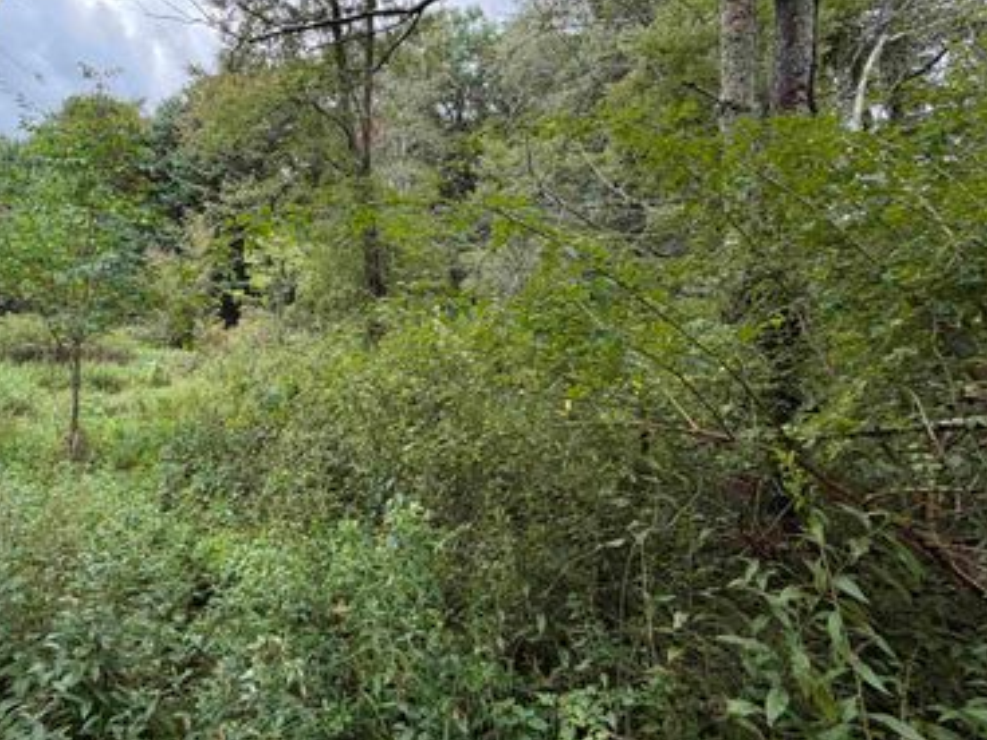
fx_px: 542
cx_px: 338
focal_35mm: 19
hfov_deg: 82.1
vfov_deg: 67.6
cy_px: 278
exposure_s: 1/372
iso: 50
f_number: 2.2
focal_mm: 2.22
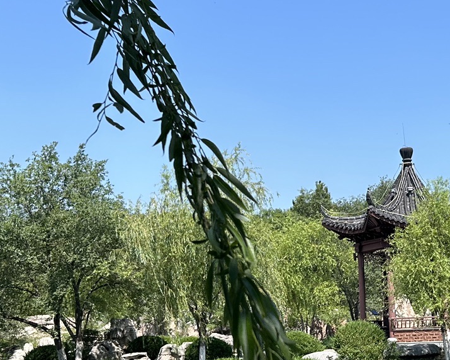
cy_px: 220
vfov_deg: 21.5
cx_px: 353
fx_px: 946
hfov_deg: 26.3
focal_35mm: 71
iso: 50
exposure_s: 1/3356
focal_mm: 5.7
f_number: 1.5
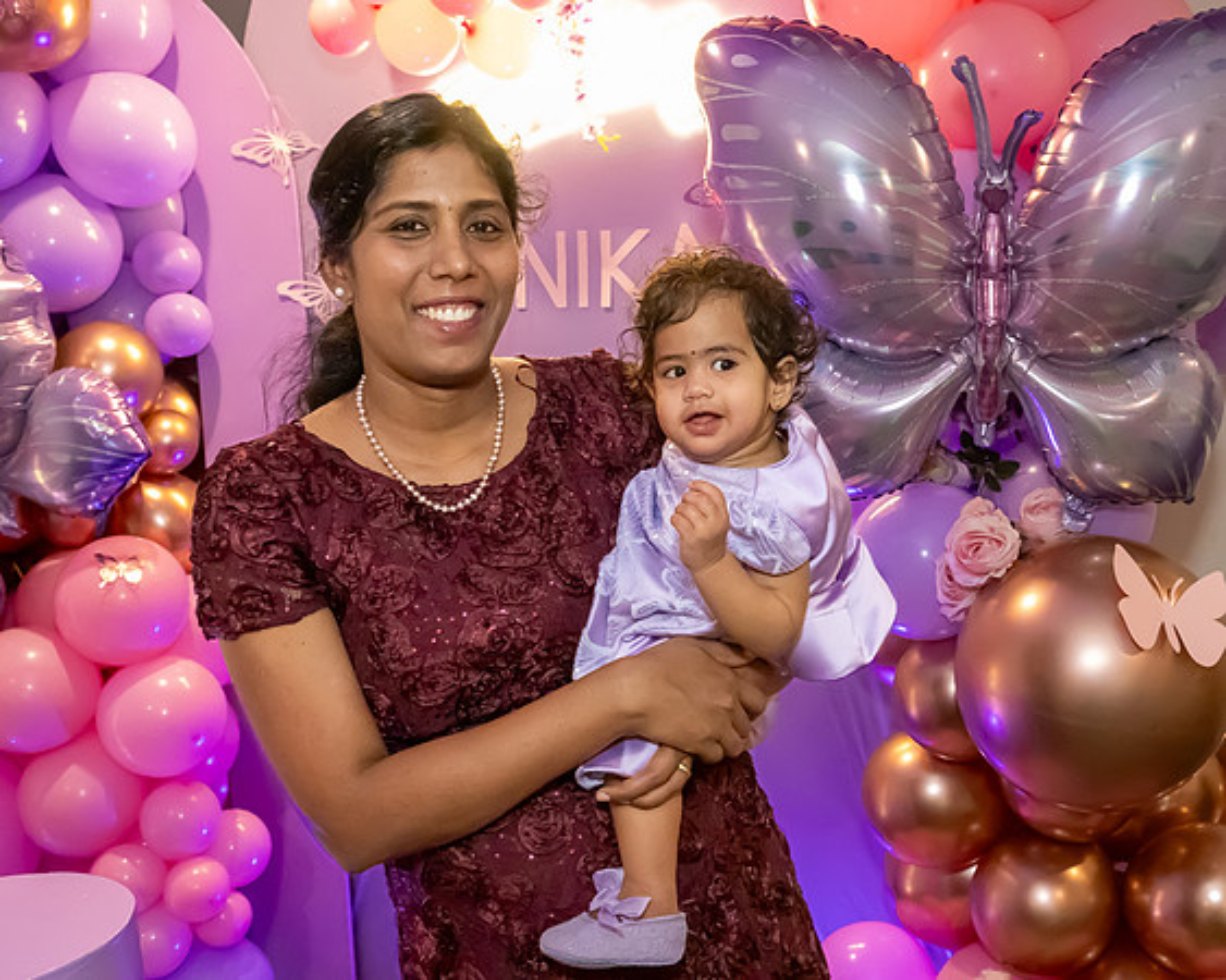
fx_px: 1516
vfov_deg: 35.8
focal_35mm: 42
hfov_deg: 43.7
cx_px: 759
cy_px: 475
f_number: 7.1
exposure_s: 1/250
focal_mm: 24
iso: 16000
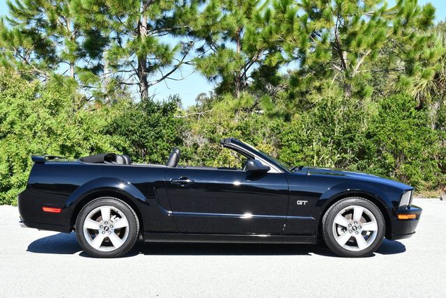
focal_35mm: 64
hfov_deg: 31.4
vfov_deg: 21.3
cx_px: 223
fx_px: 794
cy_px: 149
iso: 200
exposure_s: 1/250
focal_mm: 32
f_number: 8
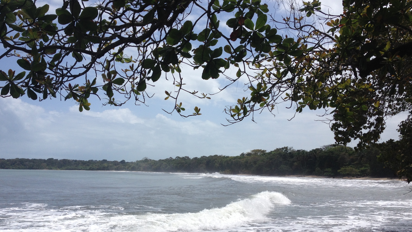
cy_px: 151
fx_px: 426
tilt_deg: -0.3
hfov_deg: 51.6
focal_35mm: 39
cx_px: 210
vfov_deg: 30.3
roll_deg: -1.1
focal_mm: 4.28
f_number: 2.4
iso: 50
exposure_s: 1/3460
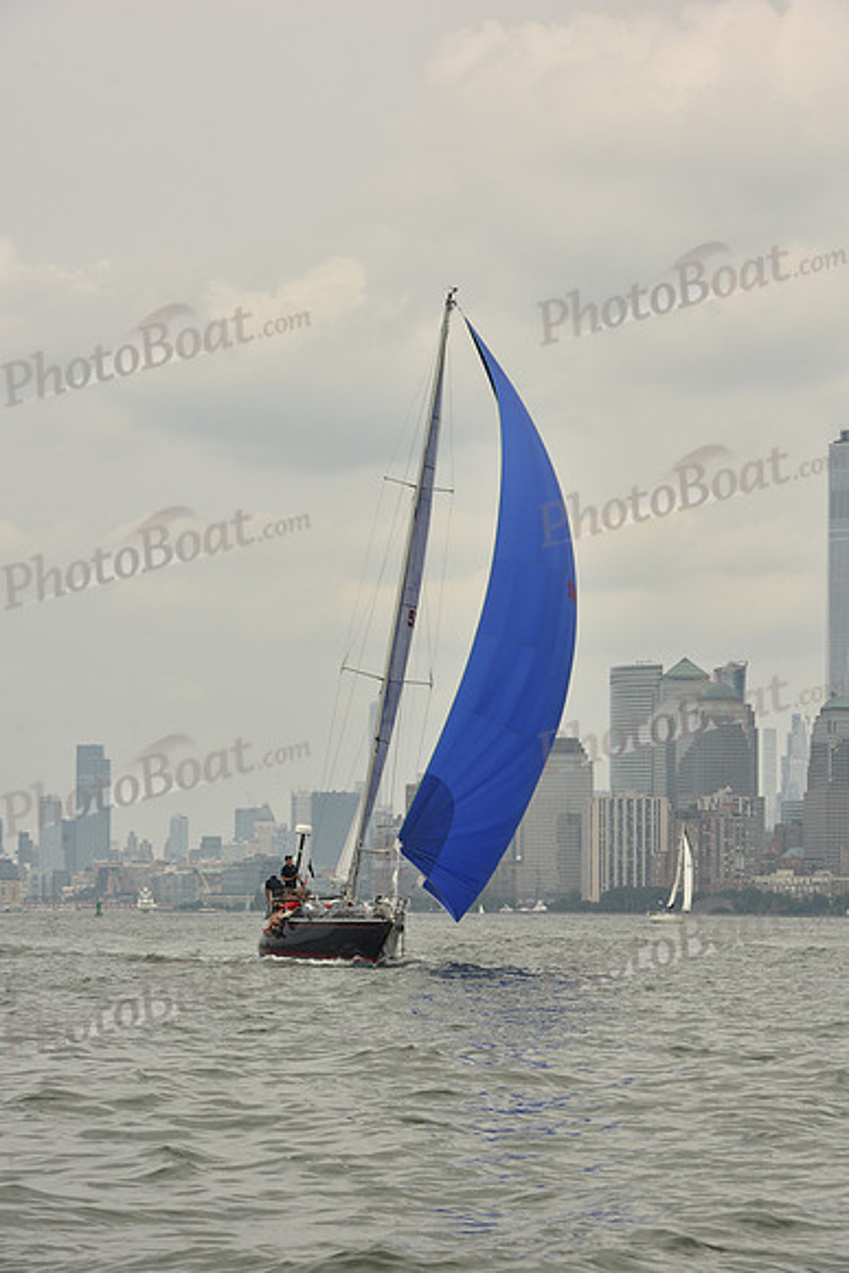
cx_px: 424
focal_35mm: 125
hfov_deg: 11.0
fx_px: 4419
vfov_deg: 16.4
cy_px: 636
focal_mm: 125
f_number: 11
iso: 250
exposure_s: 1/640
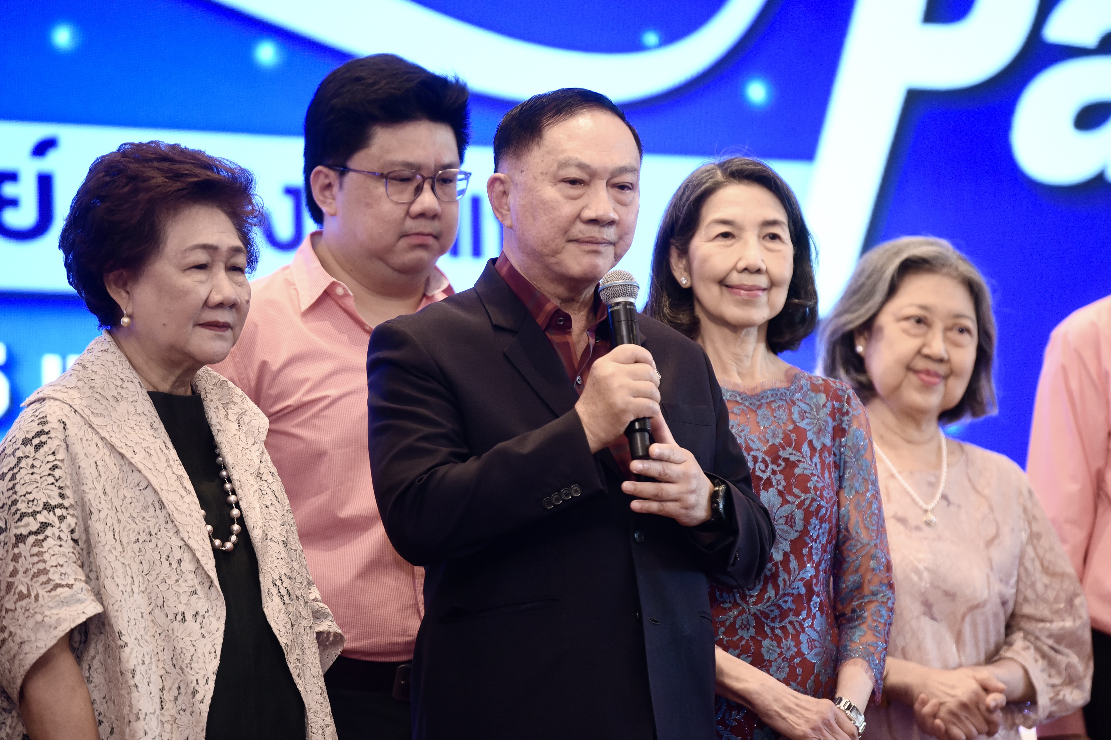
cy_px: 370
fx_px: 5709
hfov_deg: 11.1
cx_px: 556
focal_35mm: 185
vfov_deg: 7.4
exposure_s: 1/200
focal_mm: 185
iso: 2000
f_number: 3.2
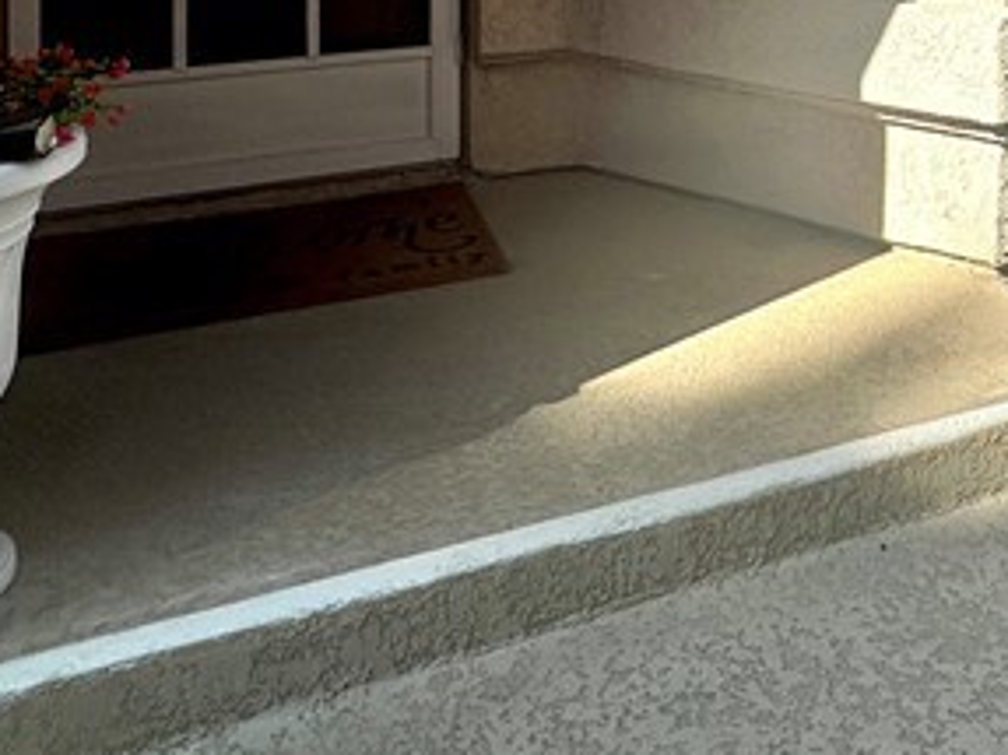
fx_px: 1455
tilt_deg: -2.5
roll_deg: -1.3
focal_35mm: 50
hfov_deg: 34.2
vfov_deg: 25.4
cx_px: 1050
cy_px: -204
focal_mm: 2.22
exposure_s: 1/1261
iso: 50
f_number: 2.2
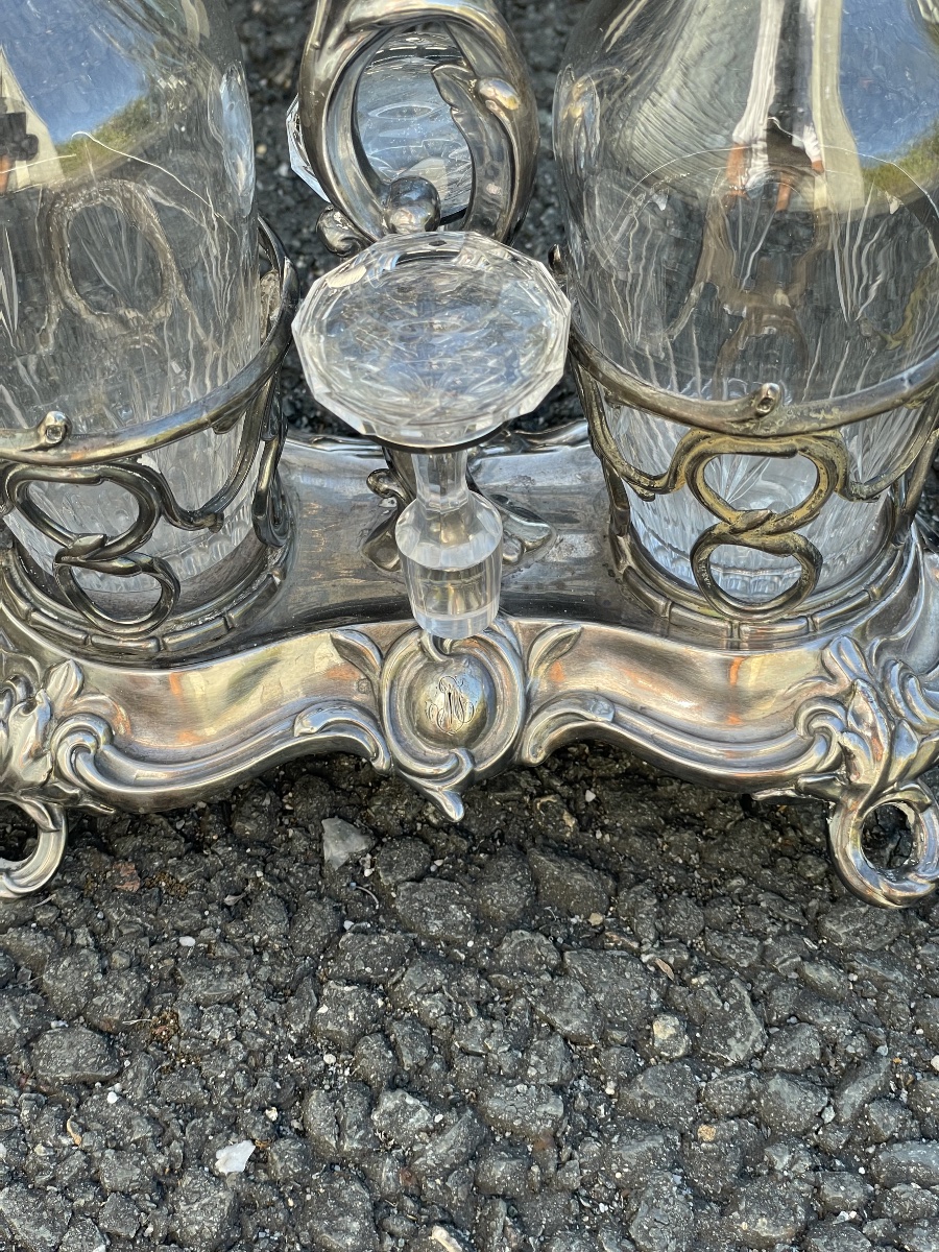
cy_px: 626
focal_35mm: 52
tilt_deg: -53.6
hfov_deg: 28.0
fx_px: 1881
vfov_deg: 36.8
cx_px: 470
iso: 25
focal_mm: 6
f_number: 2
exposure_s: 1/101
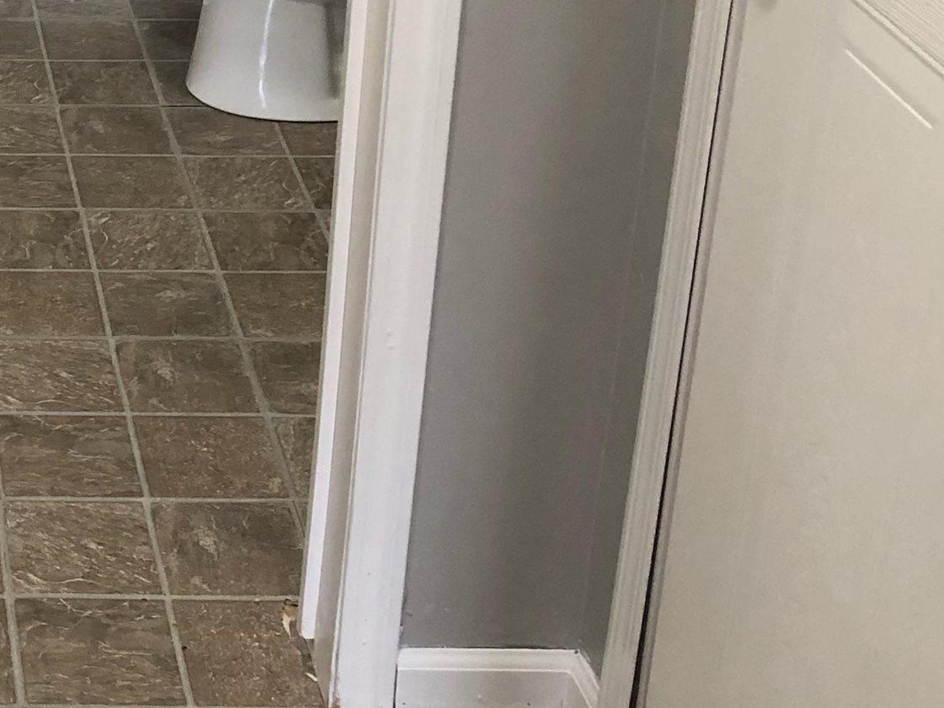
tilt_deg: -18.4
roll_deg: +1.1
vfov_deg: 18.1
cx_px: -183
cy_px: -149
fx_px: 2100
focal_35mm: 77
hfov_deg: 23.2
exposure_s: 1/15
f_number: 1.8
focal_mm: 4
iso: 50
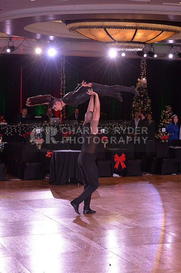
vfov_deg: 24.8
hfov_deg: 16.6
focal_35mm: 82
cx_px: 90
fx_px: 620
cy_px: 136
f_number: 7.1
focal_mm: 82
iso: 2000
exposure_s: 1/250
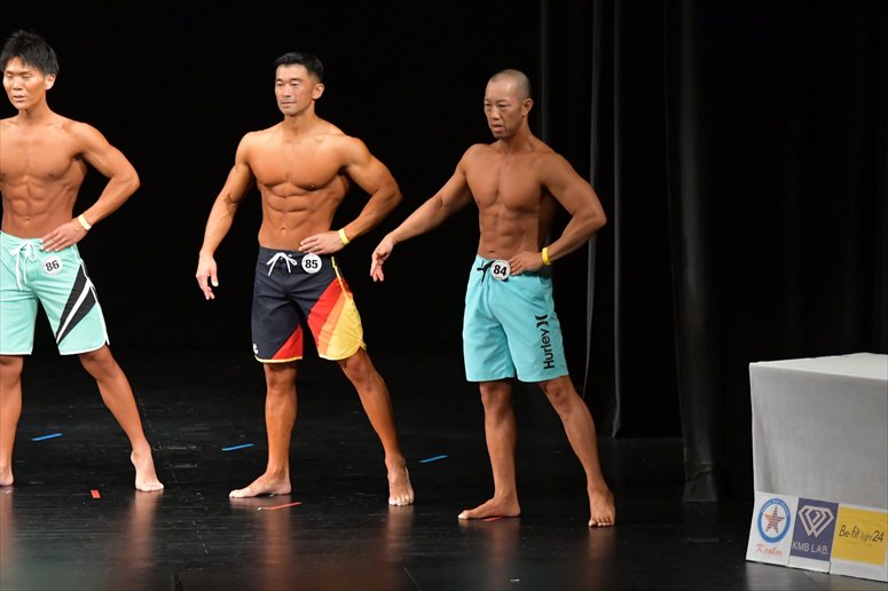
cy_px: 296
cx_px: 444
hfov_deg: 8.6
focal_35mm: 240
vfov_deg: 5.7
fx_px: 5917
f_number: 5.6
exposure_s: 1/400
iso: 8000
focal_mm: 160
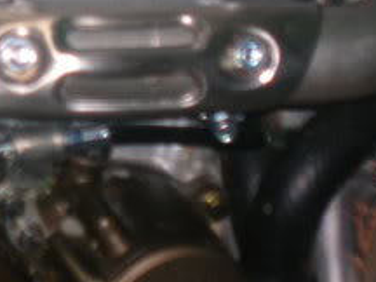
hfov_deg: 7.1
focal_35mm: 278
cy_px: 48
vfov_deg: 5.3
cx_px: -73
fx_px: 3020
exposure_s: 1/60.1
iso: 67
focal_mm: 15.7
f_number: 4.7
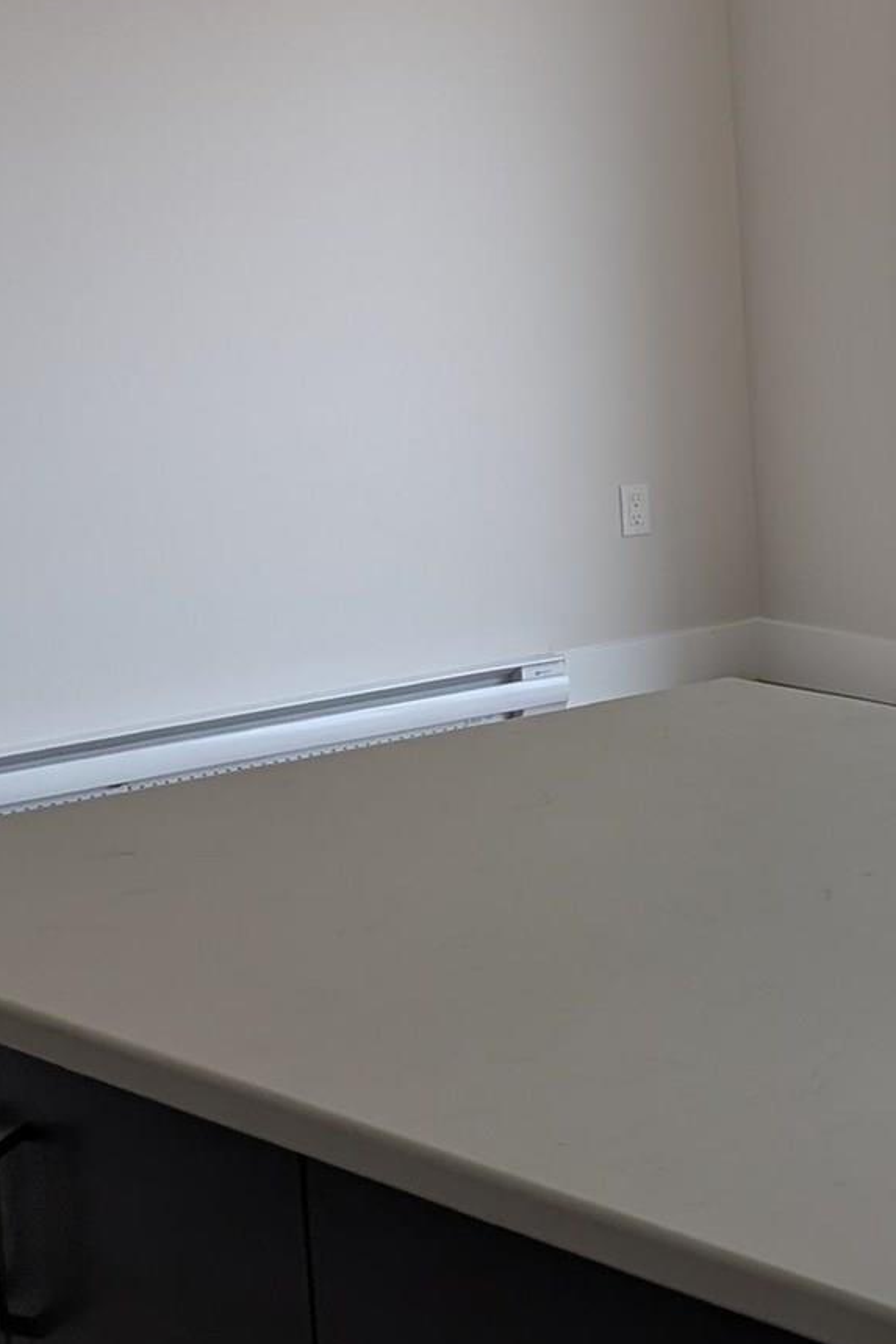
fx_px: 3321
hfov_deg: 13.5
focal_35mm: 89
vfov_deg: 22.8
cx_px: 1687
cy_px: 463
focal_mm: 6.9
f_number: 1.68
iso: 19
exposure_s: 1/148
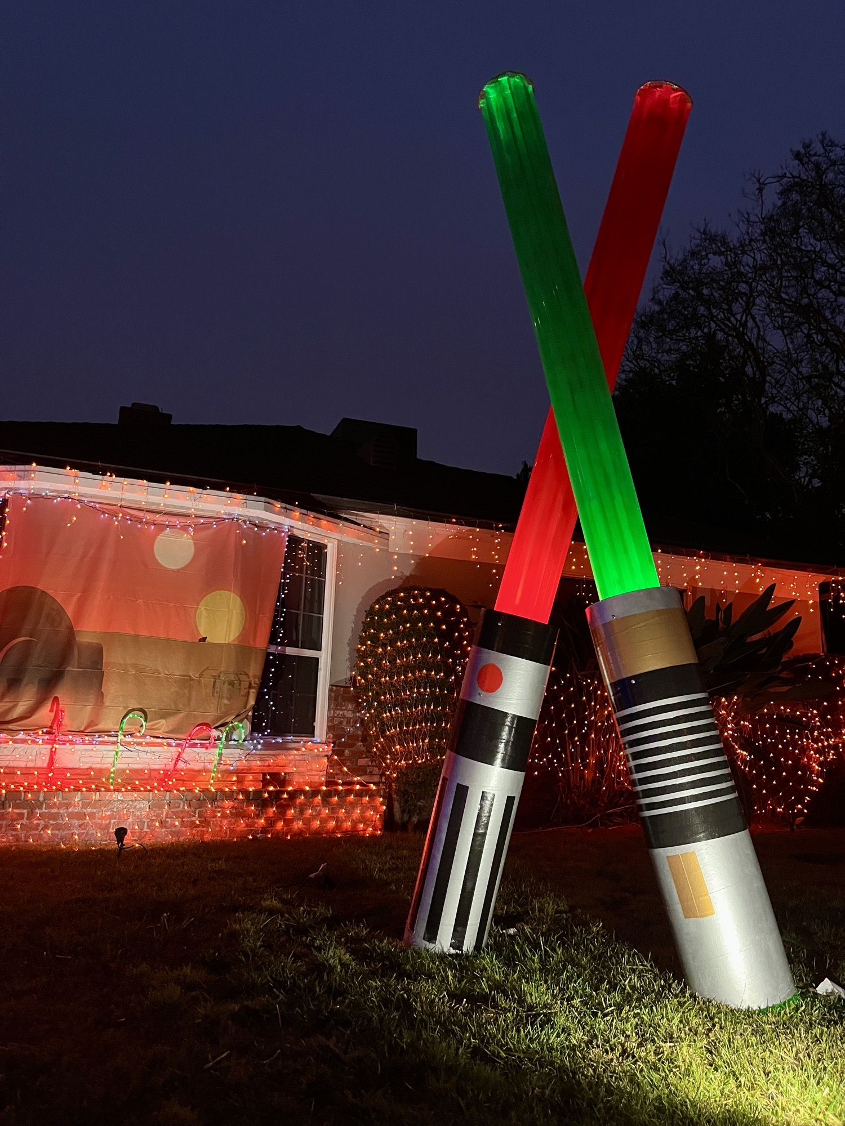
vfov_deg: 67.3
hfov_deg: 53.1
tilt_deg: +10.8
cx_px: 422
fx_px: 846
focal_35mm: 26
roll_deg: -1.1
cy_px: 563
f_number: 1.6
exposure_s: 1/60
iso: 400
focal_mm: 5.1
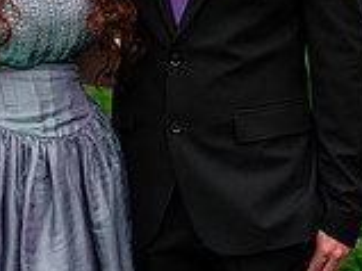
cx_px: 134
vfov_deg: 6.4
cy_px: 43
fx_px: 2414
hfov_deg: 8.6
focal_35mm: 231
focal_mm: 85
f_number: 3.5
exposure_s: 1/1000
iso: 400
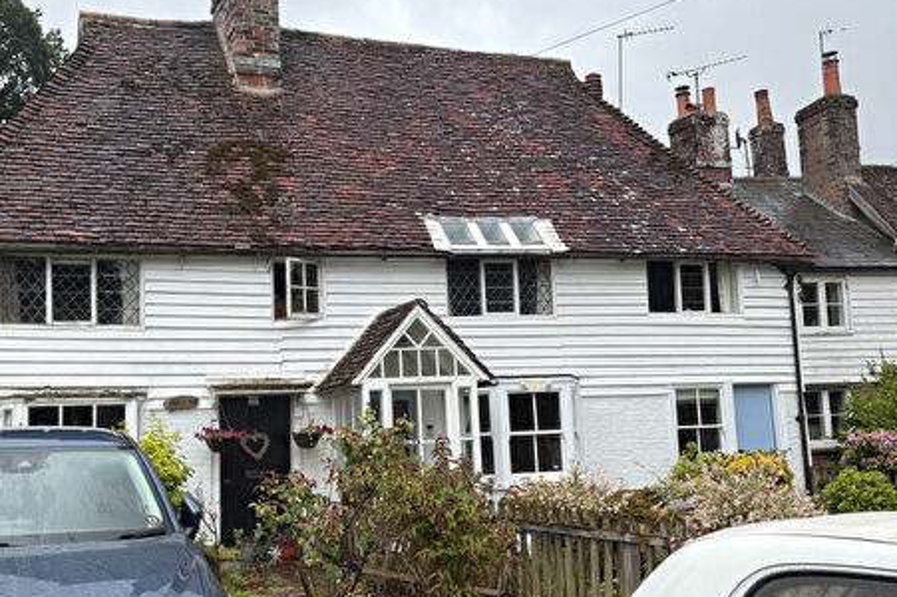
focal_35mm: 42
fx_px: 1046
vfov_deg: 31.8
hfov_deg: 45.9
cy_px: 349
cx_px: 314
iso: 50
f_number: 1.6
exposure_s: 1/861
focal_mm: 5.96
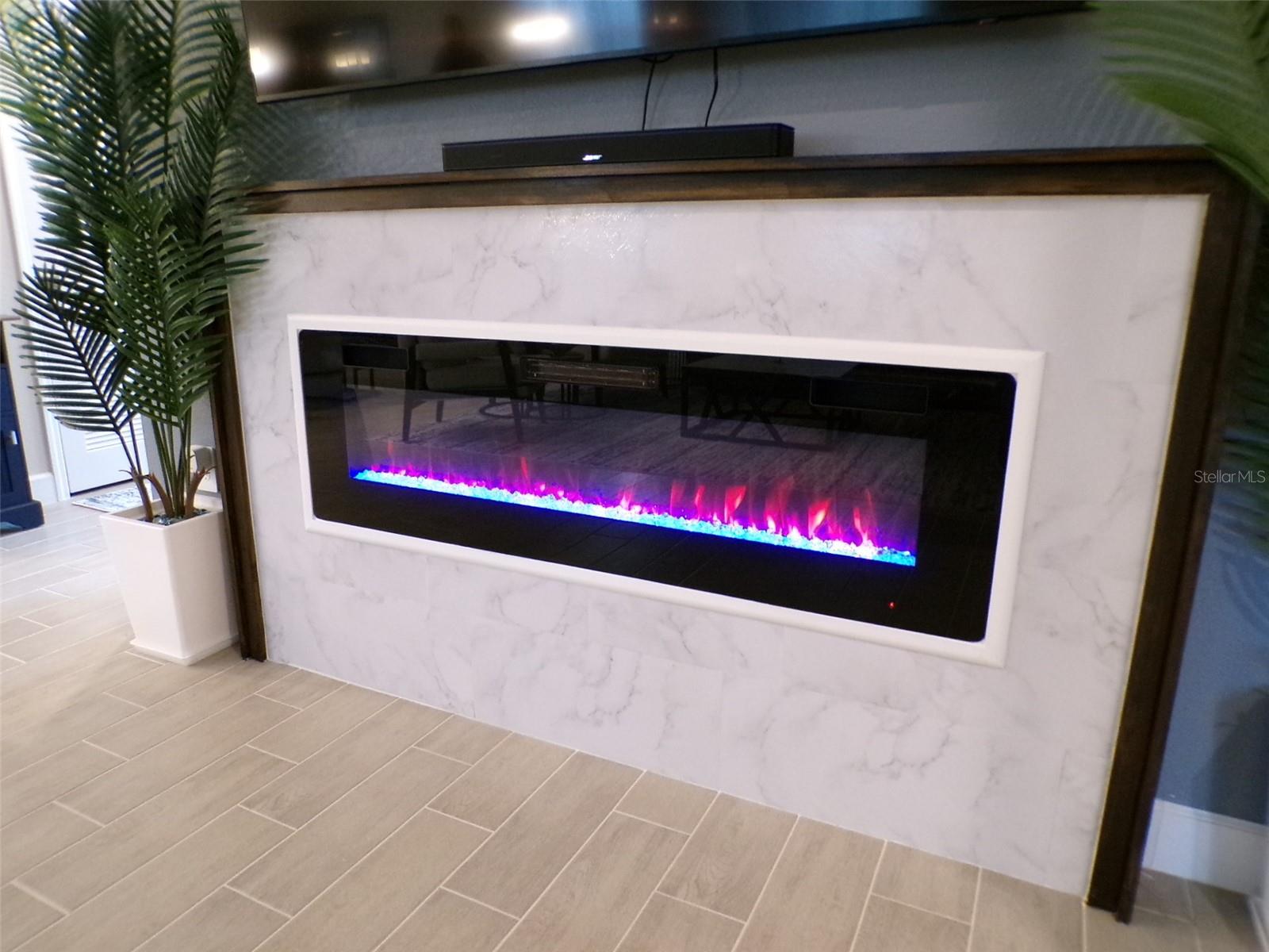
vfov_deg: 56.8
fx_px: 880
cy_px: 476
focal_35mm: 24
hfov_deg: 71.6
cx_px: 634
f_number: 3
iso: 685
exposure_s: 1/17
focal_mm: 4.3
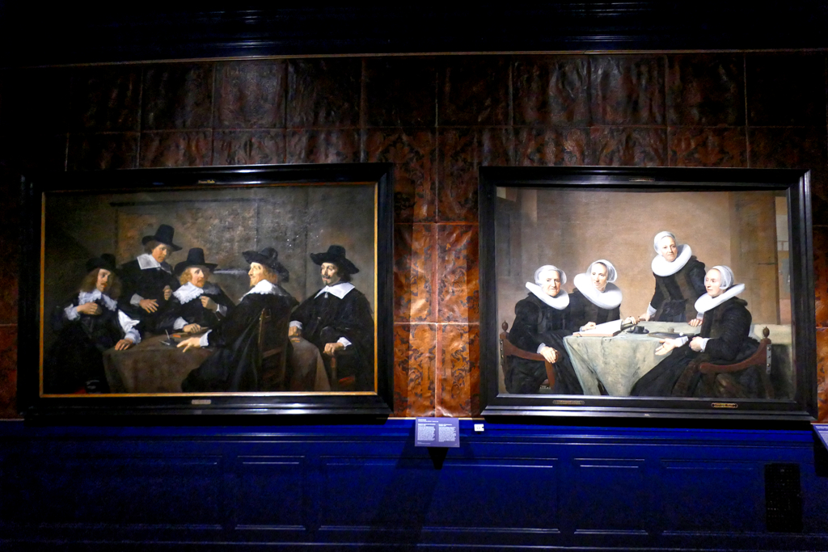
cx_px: 414
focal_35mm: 25
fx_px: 575
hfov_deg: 71.5
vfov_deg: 51.3
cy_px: 276
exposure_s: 1/30
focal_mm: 9.1
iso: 3200
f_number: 2.8
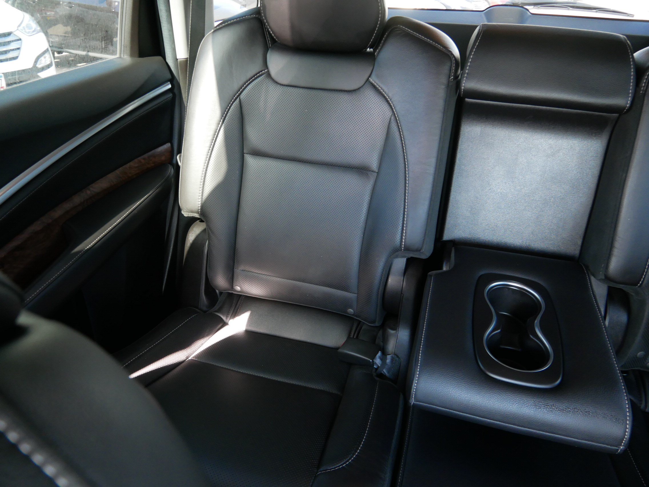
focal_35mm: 24
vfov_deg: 56.8
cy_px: 244
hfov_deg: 71.6
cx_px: 324
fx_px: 450
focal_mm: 12
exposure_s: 1/60
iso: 800
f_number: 3.5
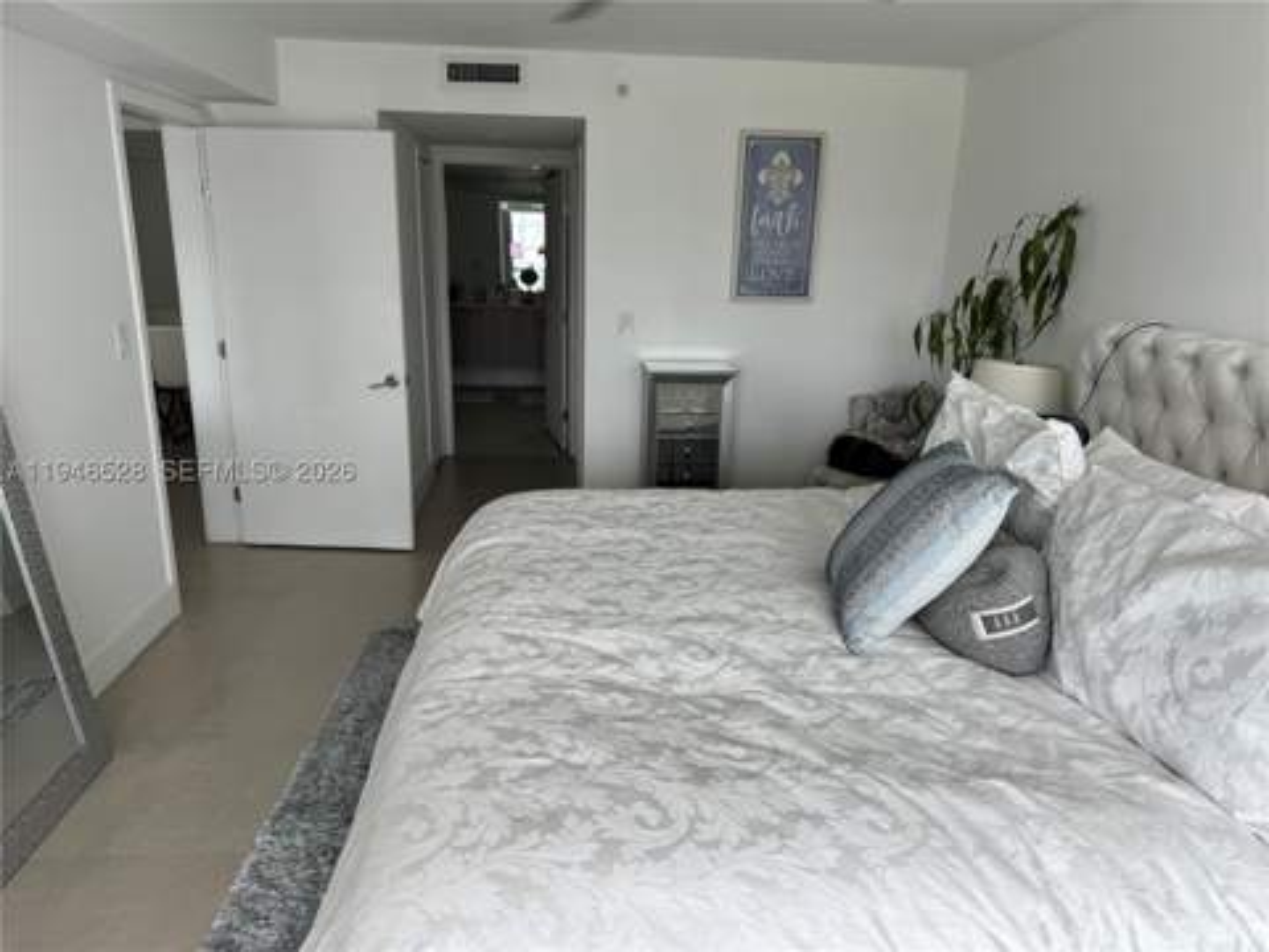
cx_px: 634
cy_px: 476
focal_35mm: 24
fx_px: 880
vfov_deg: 56.8
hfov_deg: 71.6
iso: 64
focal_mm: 6.76
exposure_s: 1/121
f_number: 1.78
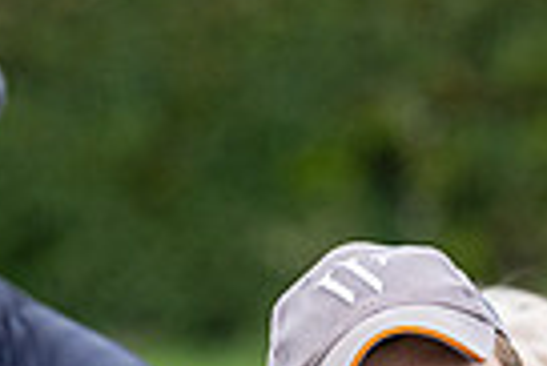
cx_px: 587
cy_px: 656
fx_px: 19393
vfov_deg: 1.1
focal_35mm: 1275
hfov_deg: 1.6
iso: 500
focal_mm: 200
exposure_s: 1/640
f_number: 5
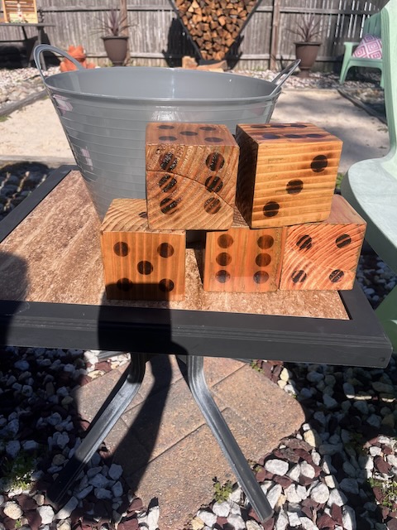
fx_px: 398
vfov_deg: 67.3
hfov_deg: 53.1
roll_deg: +2.3
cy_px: 265
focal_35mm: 26
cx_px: 198
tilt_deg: -29.2
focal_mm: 5.1
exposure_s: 1/2967
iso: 50
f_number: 1.6
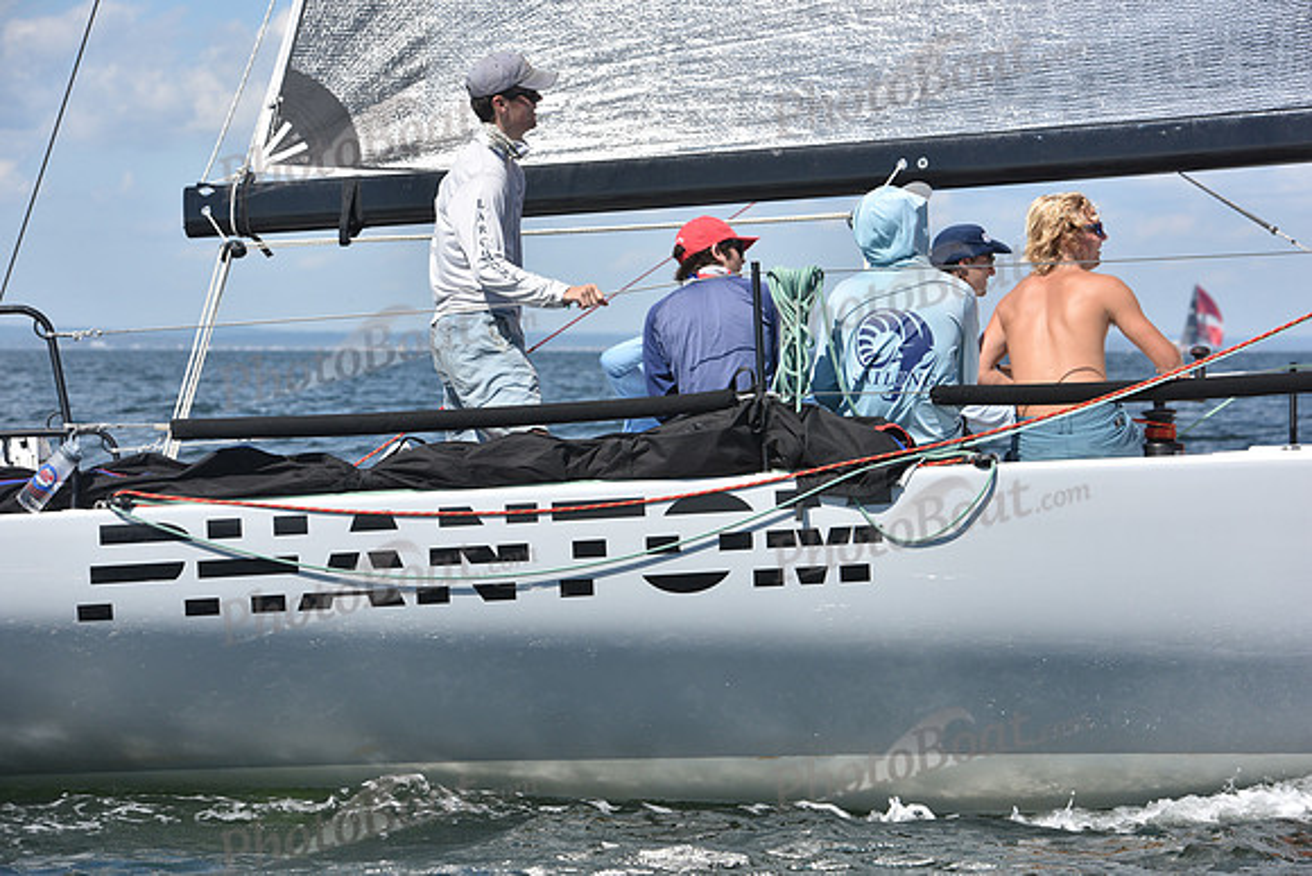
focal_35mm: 122
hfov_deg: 16.8
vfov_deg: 11.2
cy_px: 438
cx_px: 656
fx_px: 4447
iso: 320
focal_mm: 122
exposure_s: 1/1250
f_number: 8
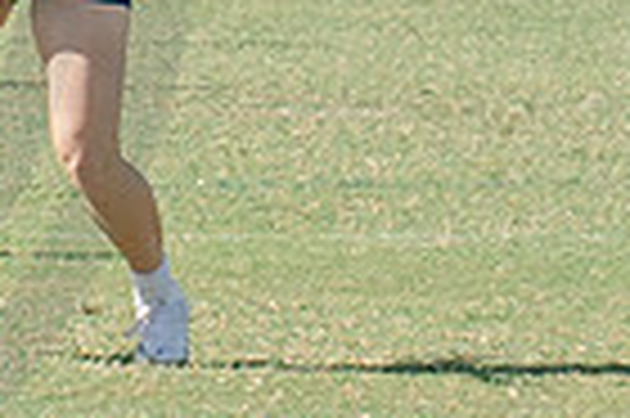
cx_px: 168
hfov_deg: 2.2
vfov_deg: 1.5
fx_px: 16081
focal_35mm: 920
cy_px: -37
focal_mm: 70
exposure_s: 1/1000
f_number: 5.6
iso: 250
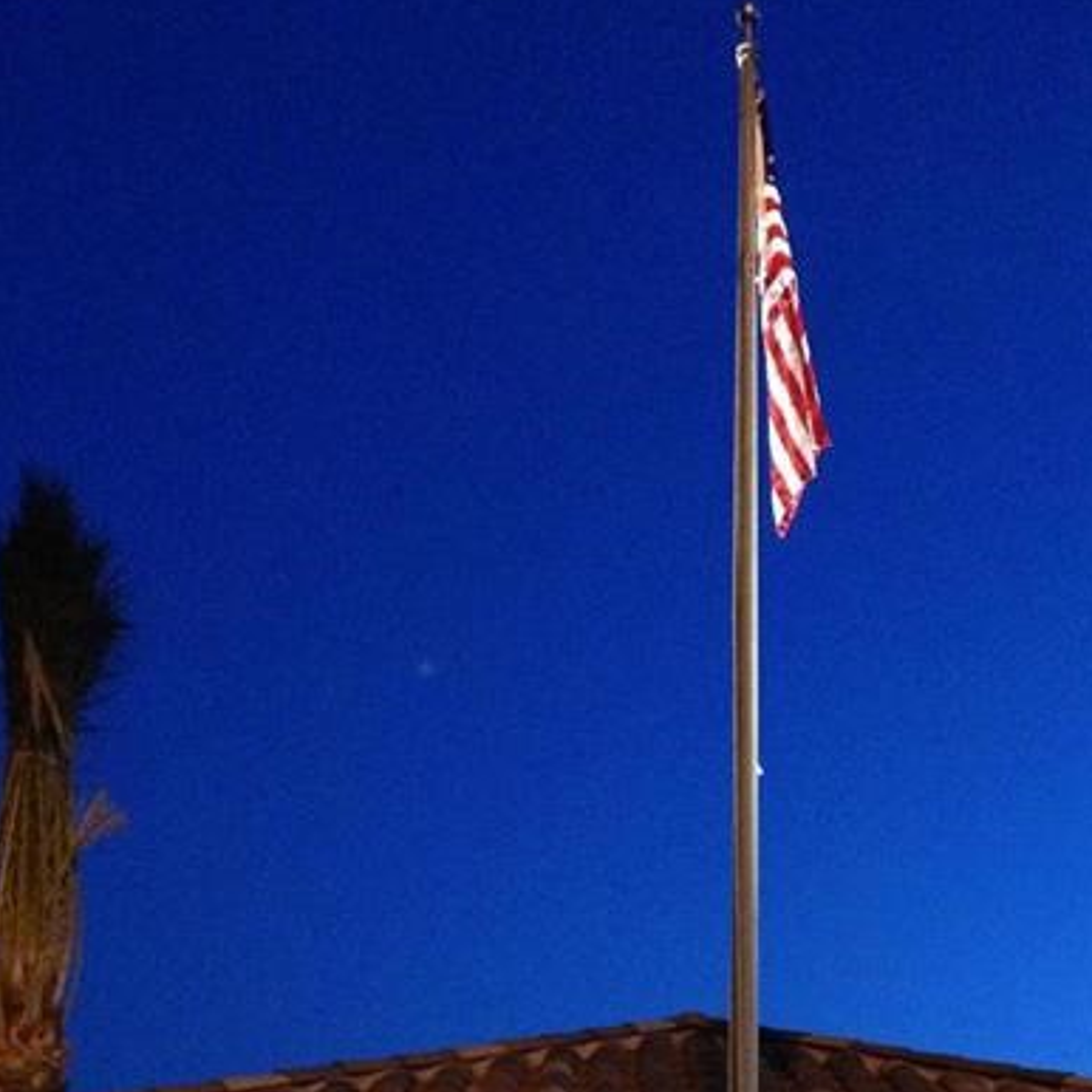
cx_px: 744
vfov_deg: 28.2
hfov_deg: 29.3
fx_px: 2070
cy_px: 1027
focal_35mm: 58
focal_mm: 4.12
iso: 800
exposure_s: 1/15
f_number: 2.4
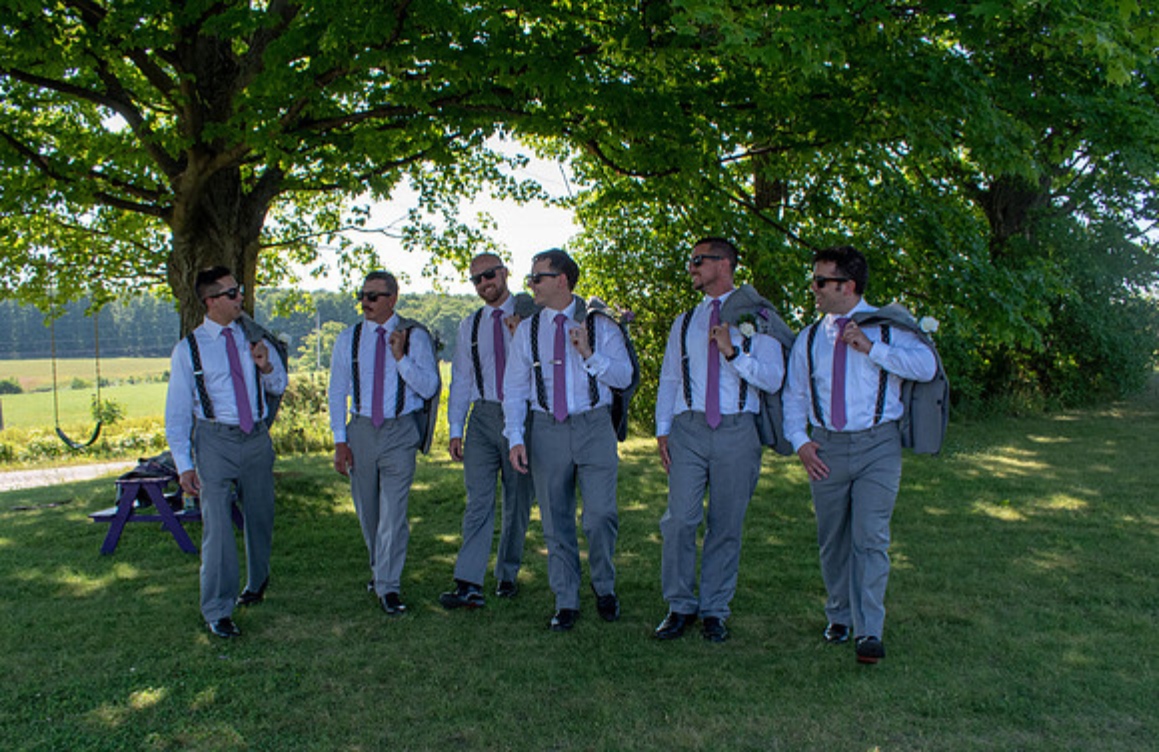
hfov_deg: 58.7
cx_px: 538
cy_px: 458
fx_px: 1030
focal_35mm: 32
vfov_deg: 39.9
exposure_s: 1/250
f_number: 8
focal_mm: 18
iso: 360
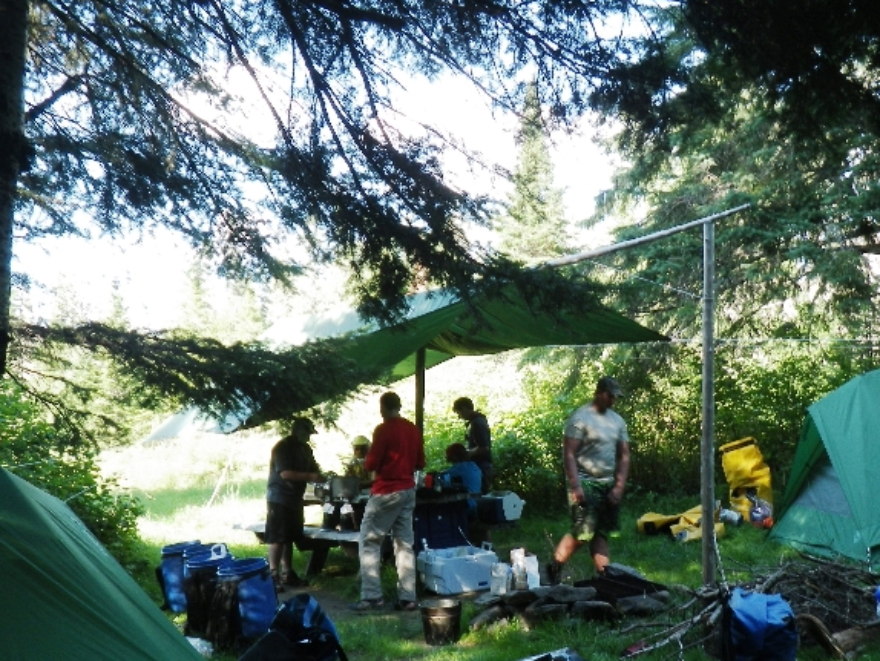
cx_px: 492
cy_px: 422
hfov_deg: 47.7
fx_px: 992
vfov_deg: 36.6
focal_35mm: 39
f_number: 3.5
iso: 80
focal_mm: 5
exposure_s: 1/60
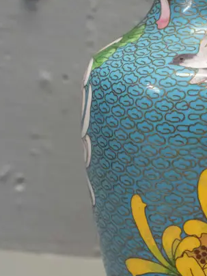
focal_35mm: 152
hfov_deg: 9.7
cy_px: 155
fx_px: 1212
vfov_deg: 13.0
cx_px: 223
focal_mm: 30
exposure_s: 1/125
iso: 3200
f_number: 5.6
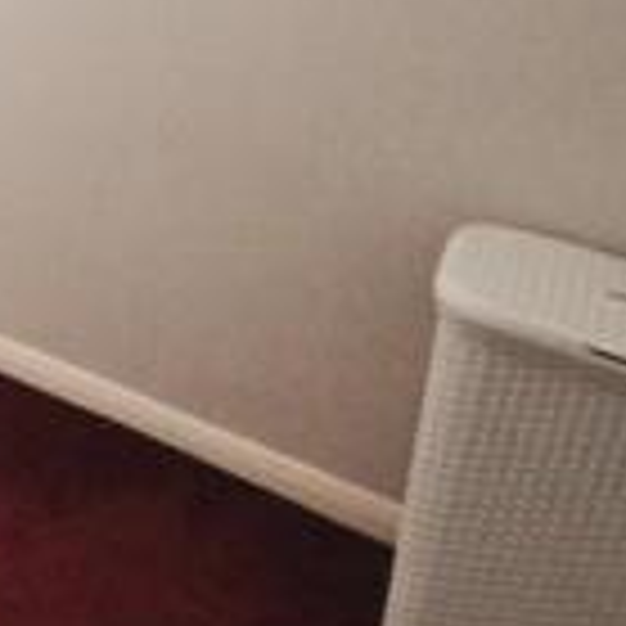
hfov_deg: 18.9
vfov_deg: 25.5
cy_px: -135
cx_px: -599
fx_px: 1228
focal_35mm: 60
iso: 800
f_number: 4
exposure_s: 1/60
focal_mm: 10
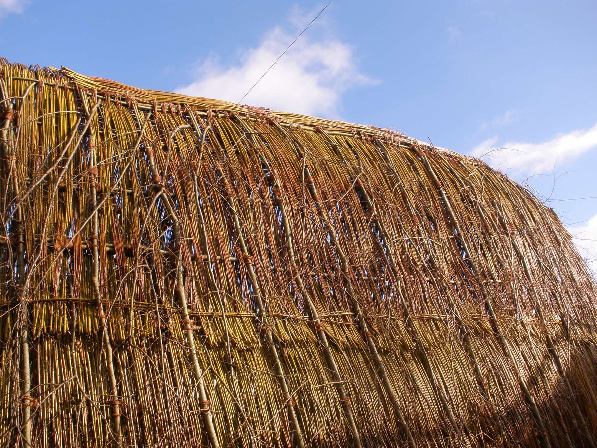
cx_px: 293
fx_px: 638
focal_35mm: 37
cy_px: 227
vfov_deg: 38.7
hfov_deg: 50.1
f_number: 5.6
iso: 80
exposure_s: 1/160
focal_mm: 6.3
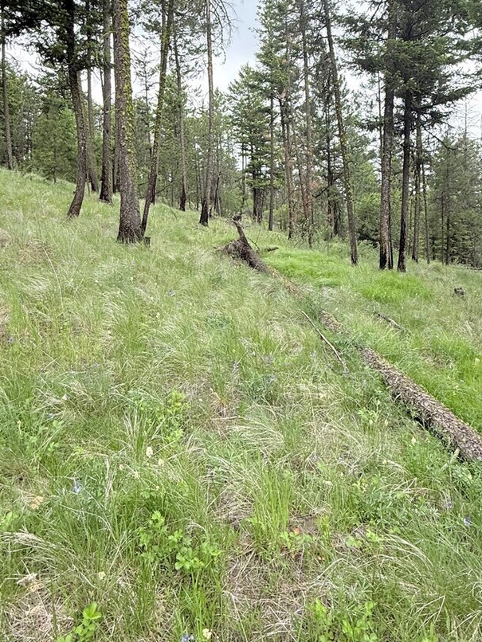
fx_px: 464
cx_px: 262
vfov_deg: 68.4
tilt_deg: +1.6
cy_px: 244
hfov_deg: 54.8
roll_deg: +2.8
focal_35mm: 25
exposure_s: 1/472
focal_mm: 2.22
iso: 64
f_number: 2.2
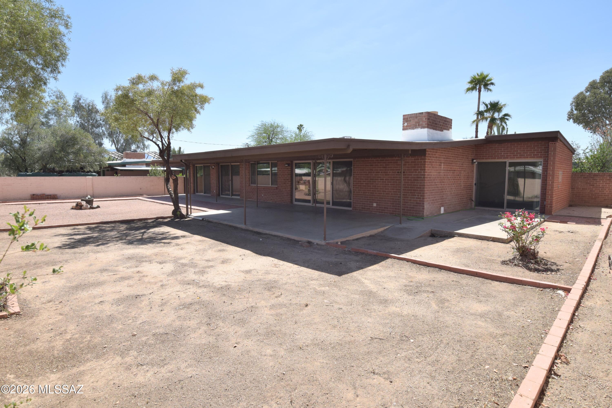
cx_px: 306
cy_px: 204
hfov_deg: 90.0
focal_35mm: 18
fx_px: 306
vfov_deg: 67.4
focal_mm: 12
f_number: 9
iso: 400
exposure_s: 1/800
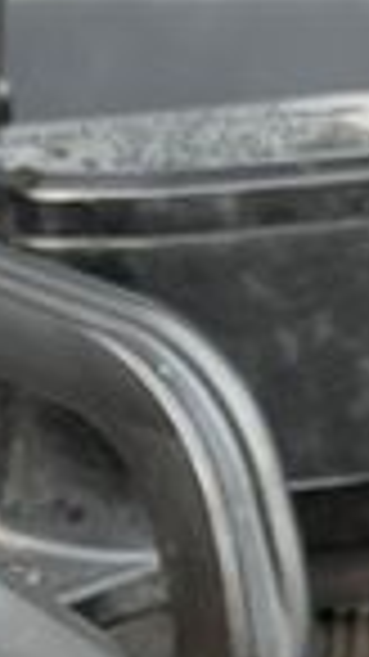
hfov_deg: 5.1
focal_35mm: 230
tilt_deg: -24.6
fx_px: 4005
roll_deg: +1.7
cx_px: -567
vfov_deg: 9.2
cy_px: 932
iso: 80
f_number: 1.78
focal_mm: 6.76
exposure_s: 1/333
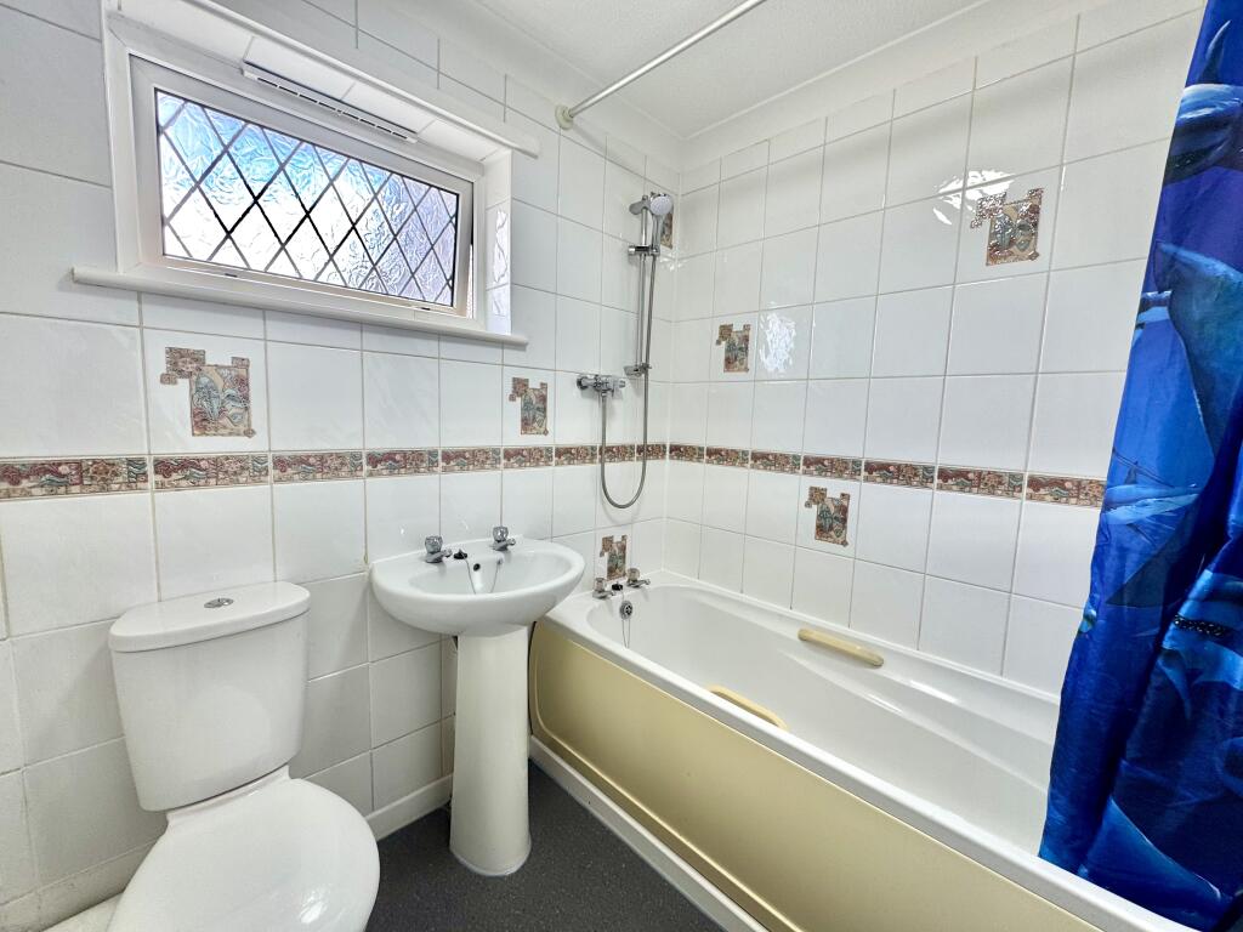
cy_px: 466
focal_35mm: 14
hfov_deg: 102.1
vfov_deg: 85.7
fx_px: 503
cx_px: 622
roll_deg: -1.8
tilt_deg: -5.5
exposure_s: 1/100
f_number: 2.2
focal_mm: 2.22
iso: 50
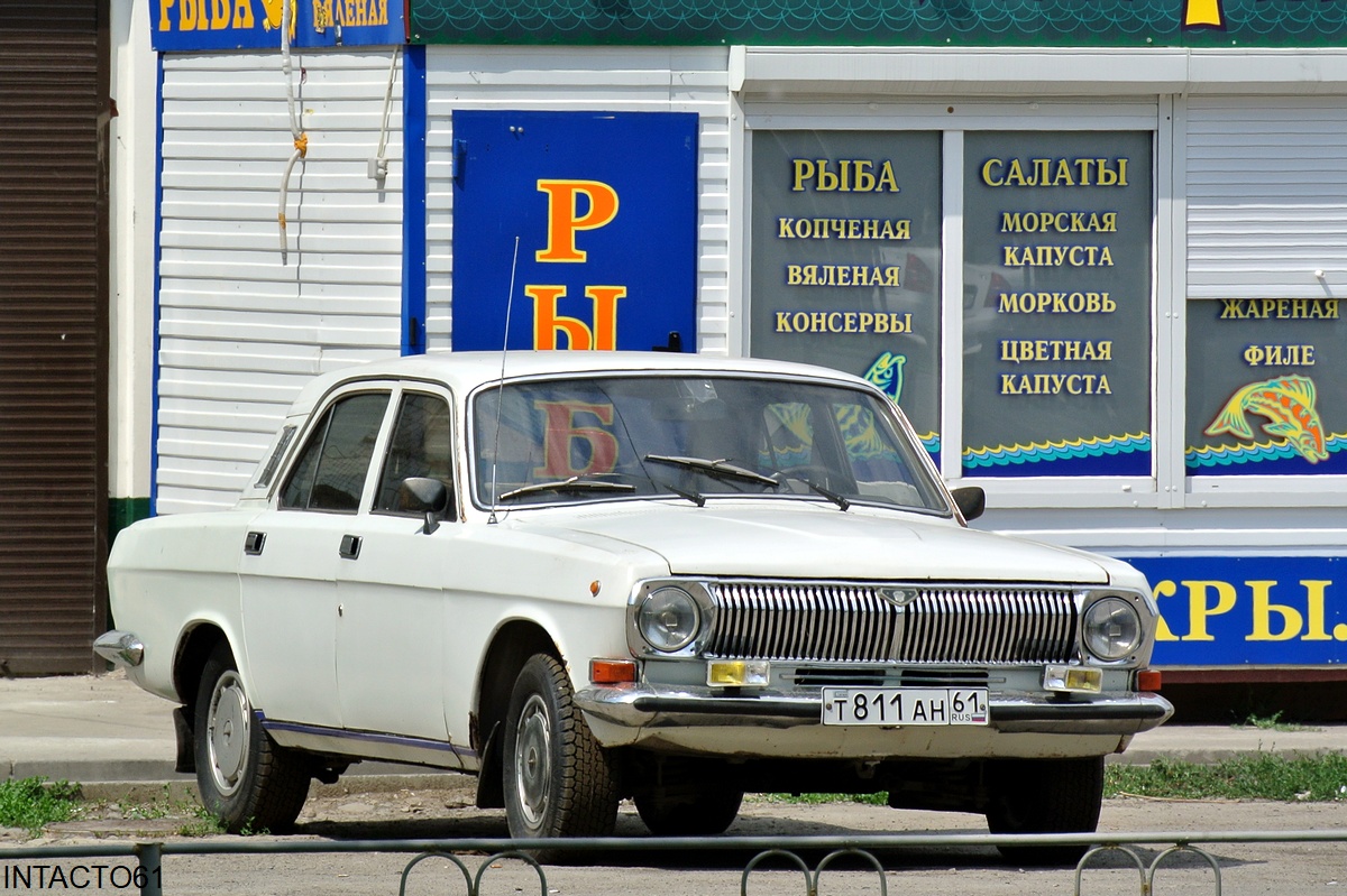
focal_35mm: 297
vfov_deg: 4.6
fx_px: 11108
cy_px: 448
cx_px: 674
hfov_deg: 6.9
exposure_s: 1/640
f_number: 5.6
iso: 100
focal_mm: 110
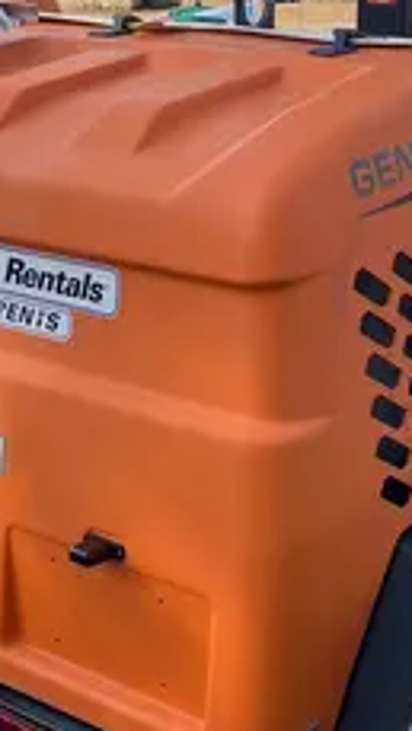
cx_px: 176
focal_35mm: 68
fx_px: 1319
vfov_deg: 31.0
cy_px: 343
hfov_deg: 17.7
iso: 32
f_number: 1.8
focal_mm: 4.25
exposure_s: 1/529
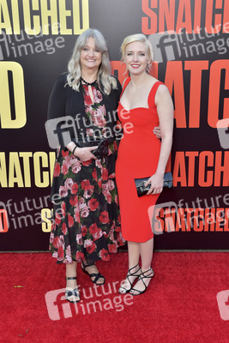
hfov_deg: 28.1
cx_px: 114
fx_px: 458
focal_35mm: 48
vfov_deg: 41.1
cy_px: 172
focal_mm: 48
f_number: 6.3
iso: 500
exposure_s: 1/320
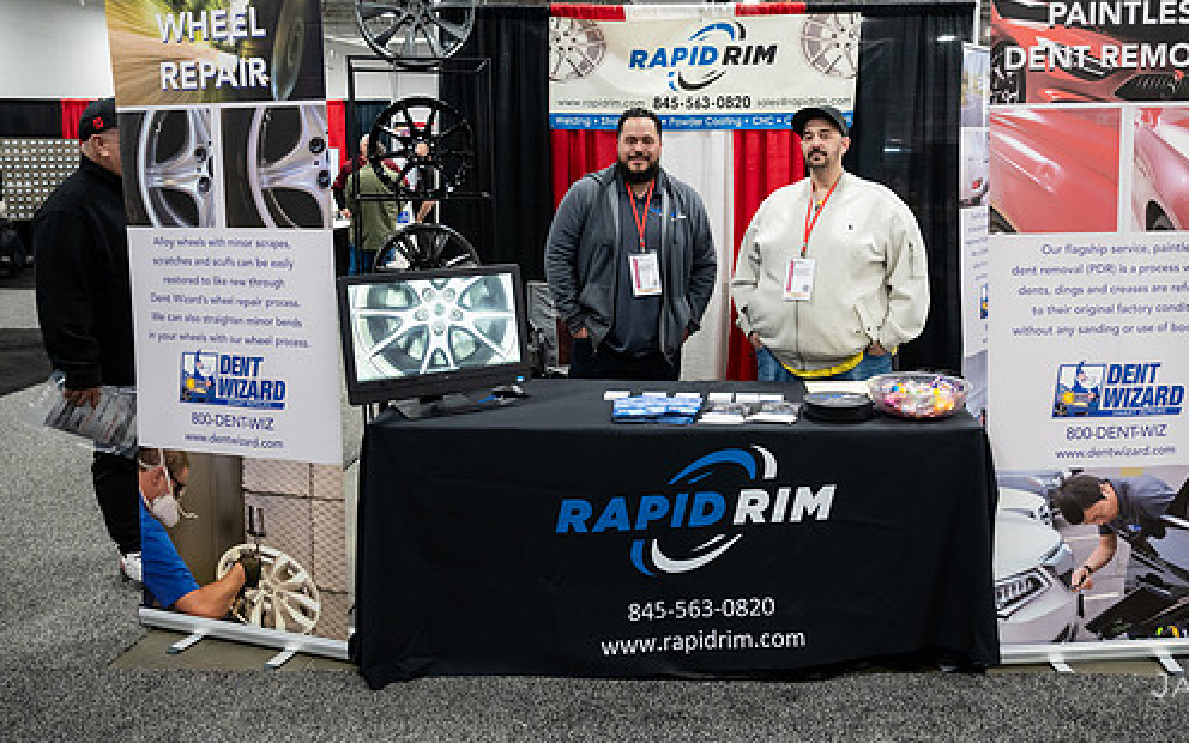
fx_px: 1005
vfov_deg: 40.3
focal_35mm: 31
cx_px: 711
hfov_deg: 60.7
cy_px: 280
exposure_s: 1/200
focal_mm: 25
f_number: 3.2
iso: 3200
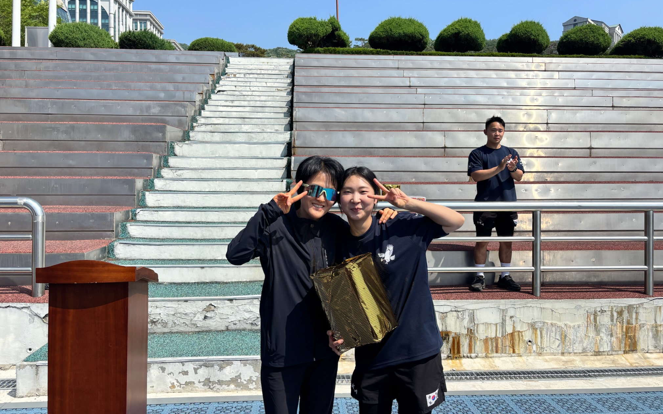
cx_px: 336
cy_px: 180
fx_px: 506
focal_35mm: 28
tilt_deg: -2.7
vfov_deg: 44.4
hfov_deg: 66.5
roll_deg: -0.4
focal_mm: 5.96
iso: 50
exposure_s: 1/4255
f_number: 1.6
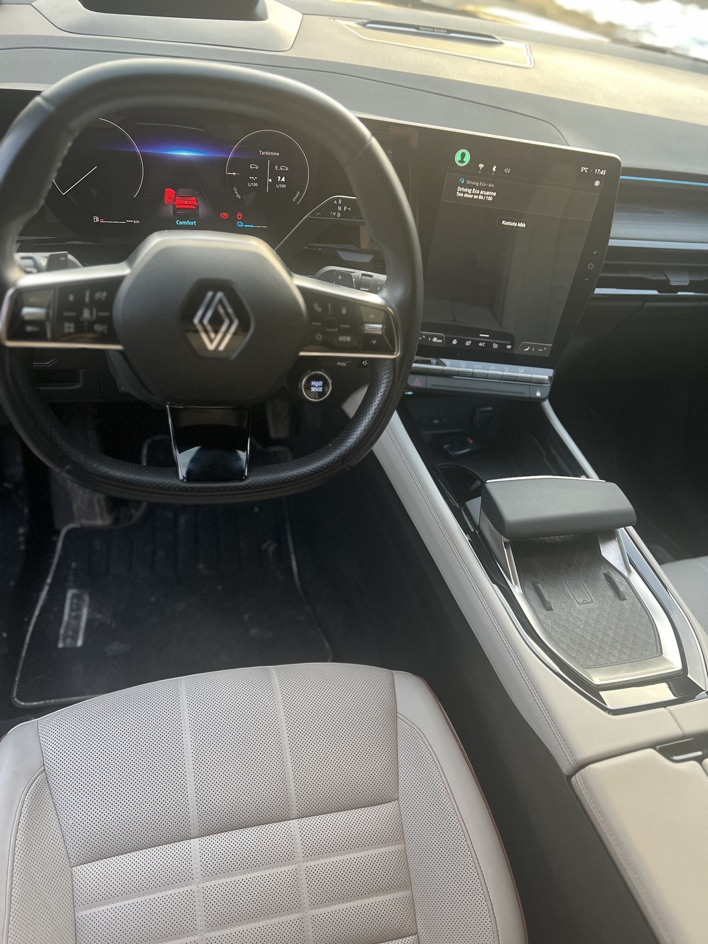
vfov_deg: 67.3
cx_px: 354
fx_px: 709
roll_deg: -15.5
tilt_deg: -44.5
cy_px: 472
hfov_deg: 53.1
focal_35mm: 26
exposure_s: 1/60
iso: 250
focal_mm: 5.7
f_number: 1.5
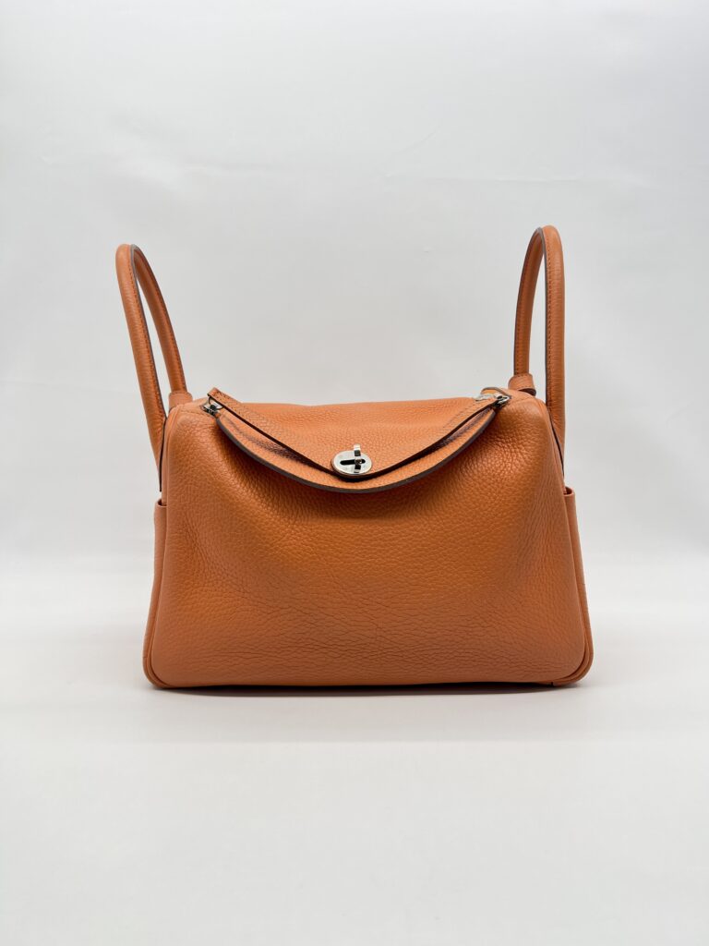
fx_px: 710
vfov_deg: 67.3
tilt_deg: -4.6
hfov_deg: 53.1
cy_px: 473
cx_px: 354
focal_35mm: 26
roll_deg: -0.6
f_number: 1.5
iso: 32
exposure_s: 1/132
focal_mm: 5.7
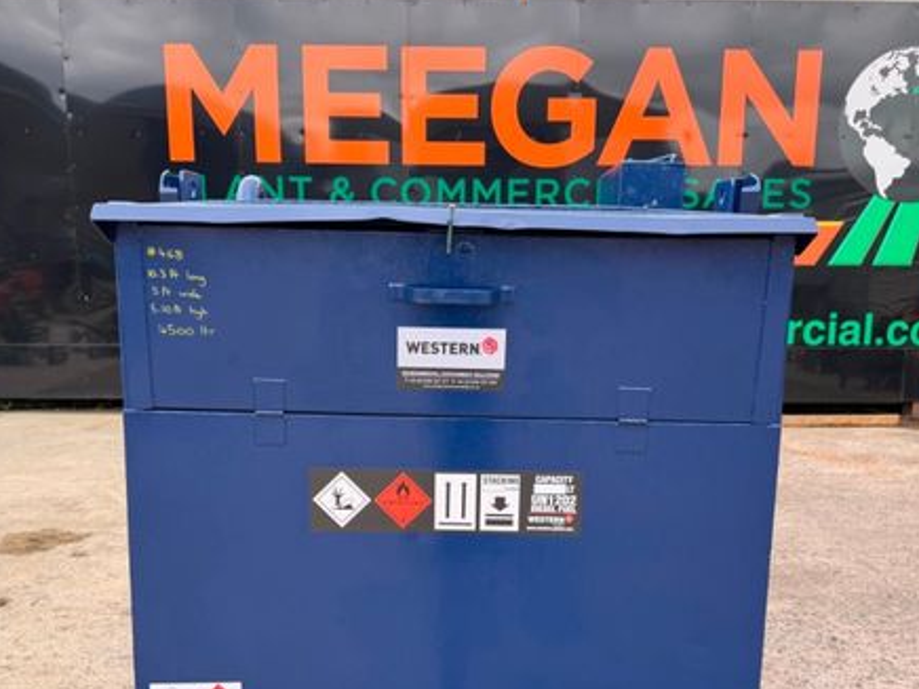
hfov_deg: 55.4
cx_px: 455
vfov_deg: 42.7
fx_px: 876
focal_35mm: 33
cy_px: 413
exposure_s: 1/772
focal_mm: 6.76
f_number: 1.78
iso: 80
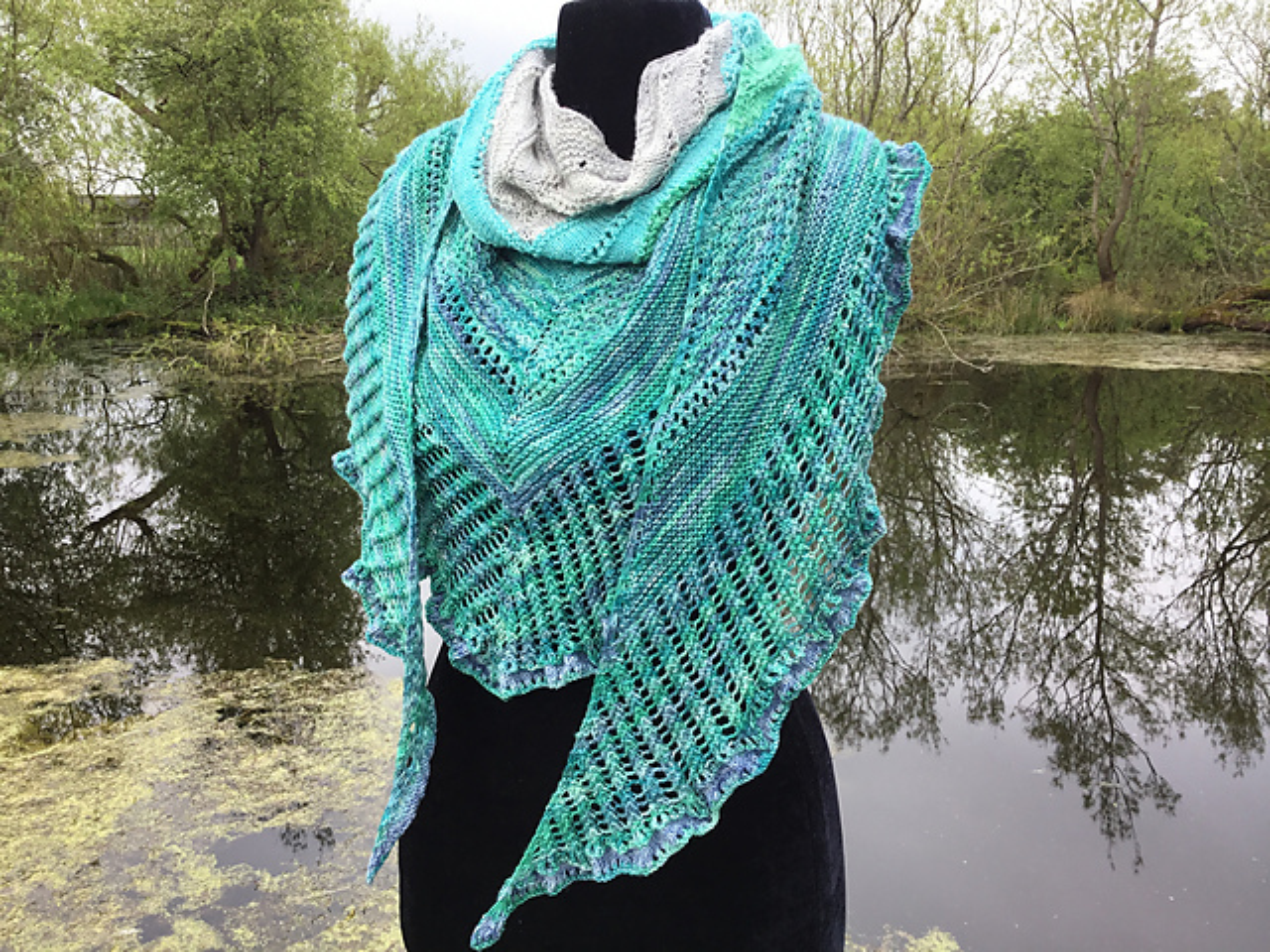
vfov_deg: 45.4
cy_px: 476
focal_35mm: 31
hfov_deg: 58.4
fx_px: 1137
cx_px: 635
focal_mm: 3.3
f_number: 2.4
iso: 25
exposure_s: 1/262
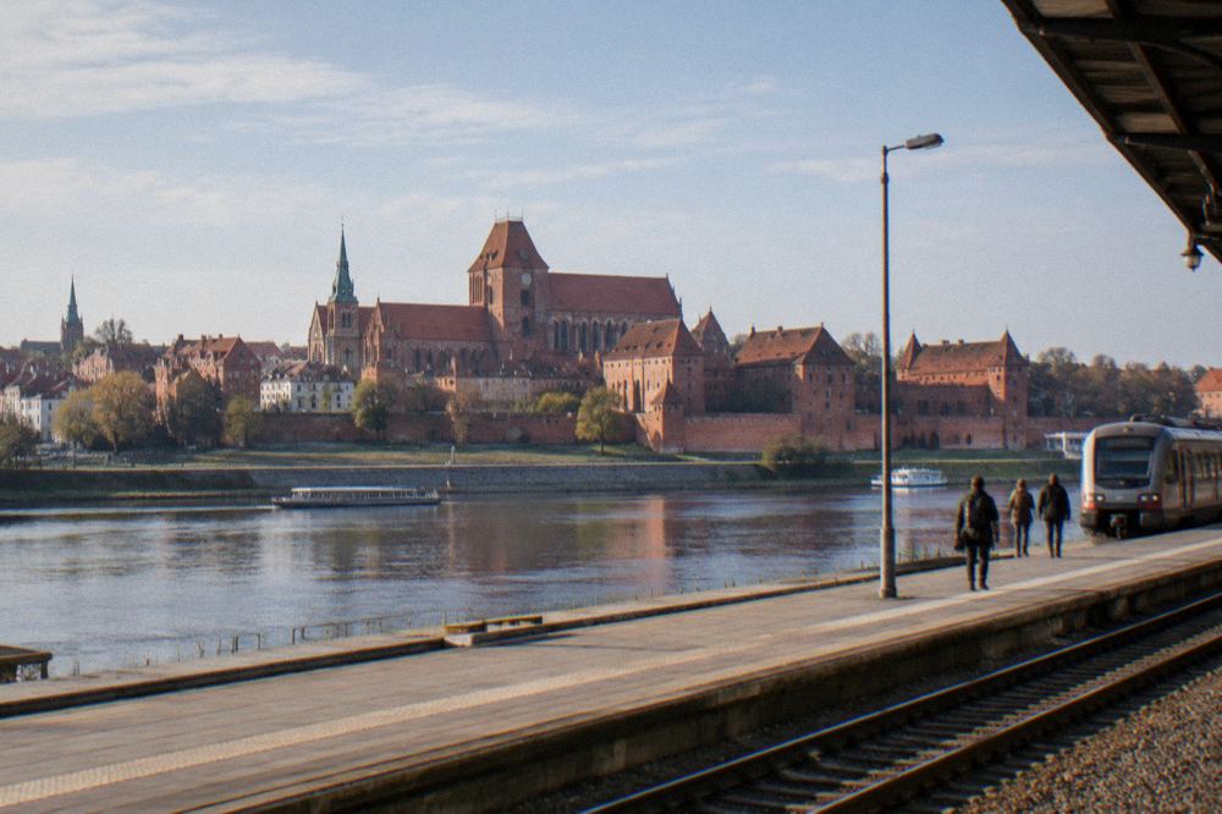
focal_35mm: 49
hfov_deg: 40.4
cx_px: 611
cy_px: 407
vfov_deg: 27.5
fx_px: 1663
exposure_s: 1/400
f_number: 6.3
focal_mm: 49
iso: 100
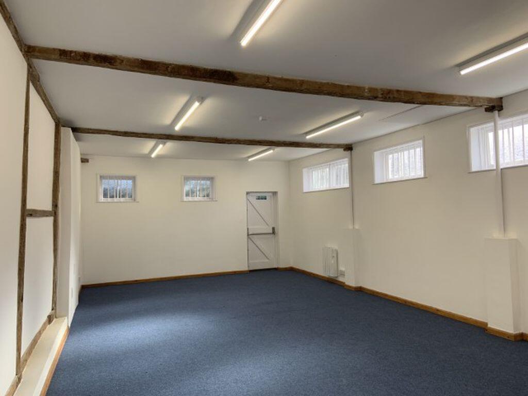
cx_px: 264
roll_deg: +2.5
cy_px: 198
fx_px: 397
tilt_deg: +2.3
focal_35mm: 26
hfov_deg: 67.3
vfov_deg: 53.1
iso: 25
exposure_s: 1/163
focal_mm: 4.25
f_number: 1.8
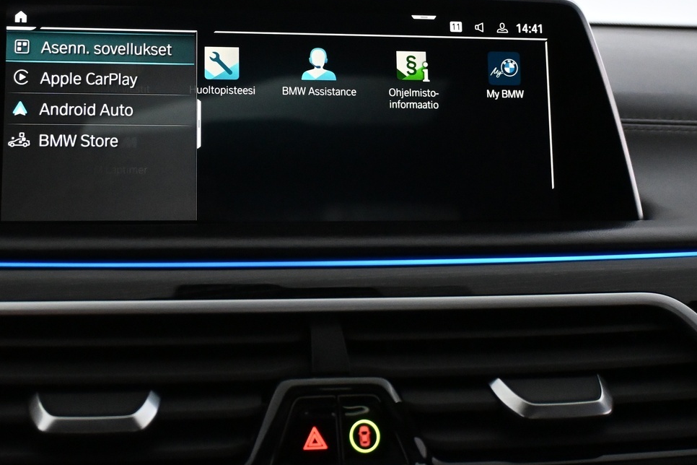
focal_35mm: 53
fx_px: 1023
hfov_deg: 37.4
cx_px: 261
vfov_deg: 25.1
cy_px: 79
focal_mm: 21
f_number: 4
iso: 4000
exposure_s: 1/125
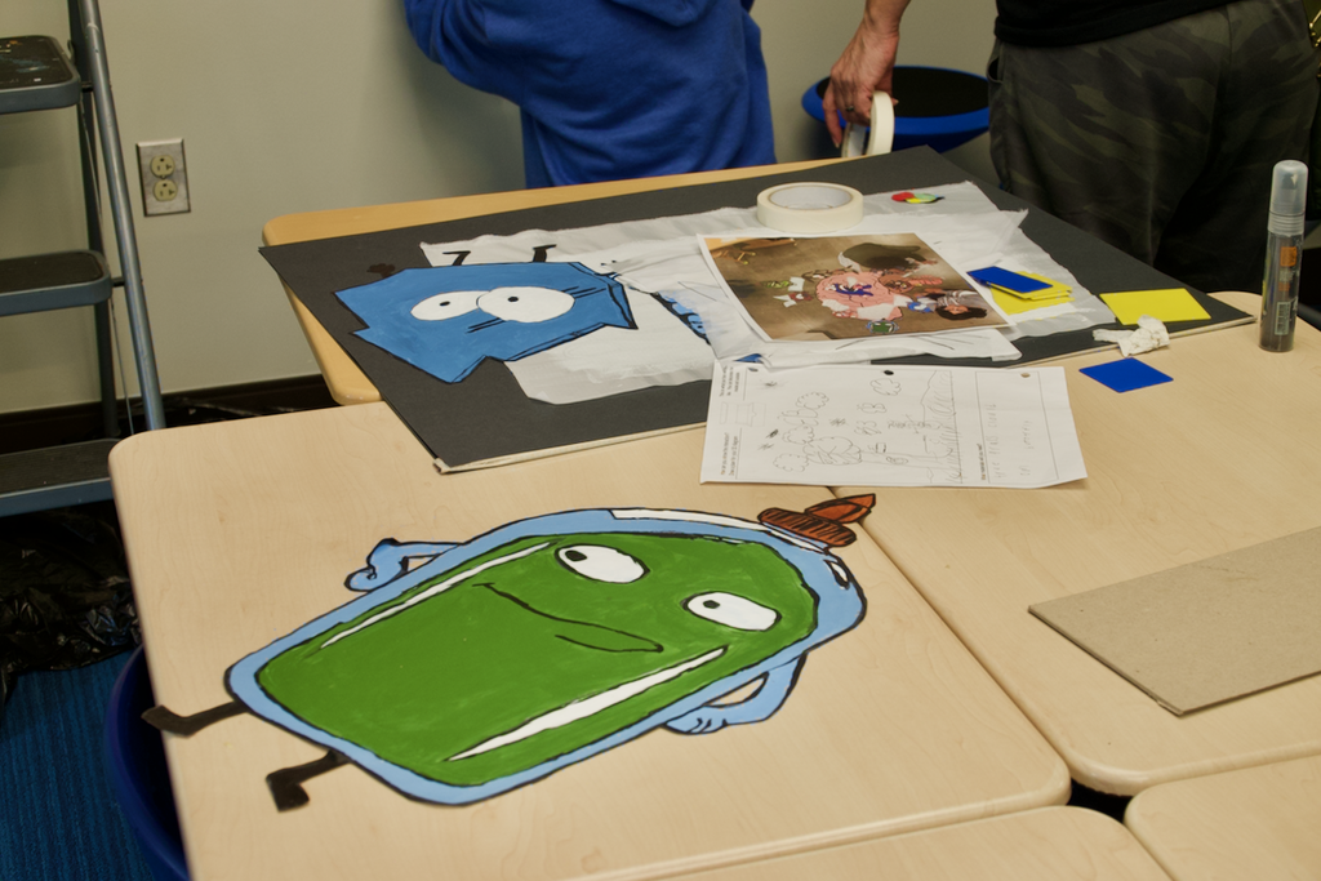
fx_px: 2239
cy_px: 440
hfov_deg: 32.9
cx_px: 660
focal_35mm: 61
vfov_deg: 22.3
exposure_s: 1/80
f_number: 3.5
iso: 320
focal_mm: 22.19
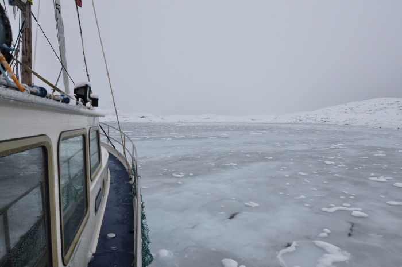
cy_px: 134
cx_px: 201
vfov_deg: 59.4
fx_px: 234
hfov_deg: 81.3
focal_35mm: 21
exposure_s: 1/60
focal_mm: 14
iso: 560
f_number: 8
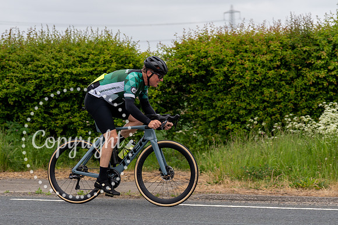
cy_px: 67
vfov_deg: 12.8
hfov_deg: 19.1
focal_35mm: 107
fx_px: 1003
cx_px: 155
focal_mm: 70
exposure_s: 1/1250
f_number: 3.2
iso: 125
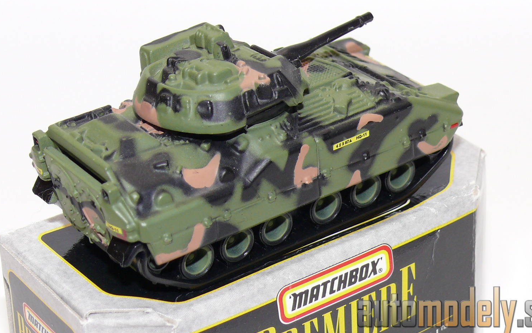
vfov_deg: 11.3
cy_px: 126
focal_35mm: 116
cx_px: 275
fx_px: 1682
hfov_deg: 18.0
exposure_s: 1/30
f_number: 4
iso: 100
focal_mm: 13.3
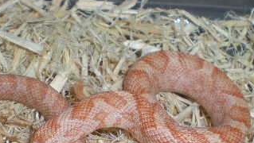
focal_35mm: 83
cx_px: 103
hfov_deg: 25.5
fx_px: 559
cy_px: 183
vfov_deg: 14.1
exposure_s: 1/60
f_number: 4.6
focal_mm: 6.3
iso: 64
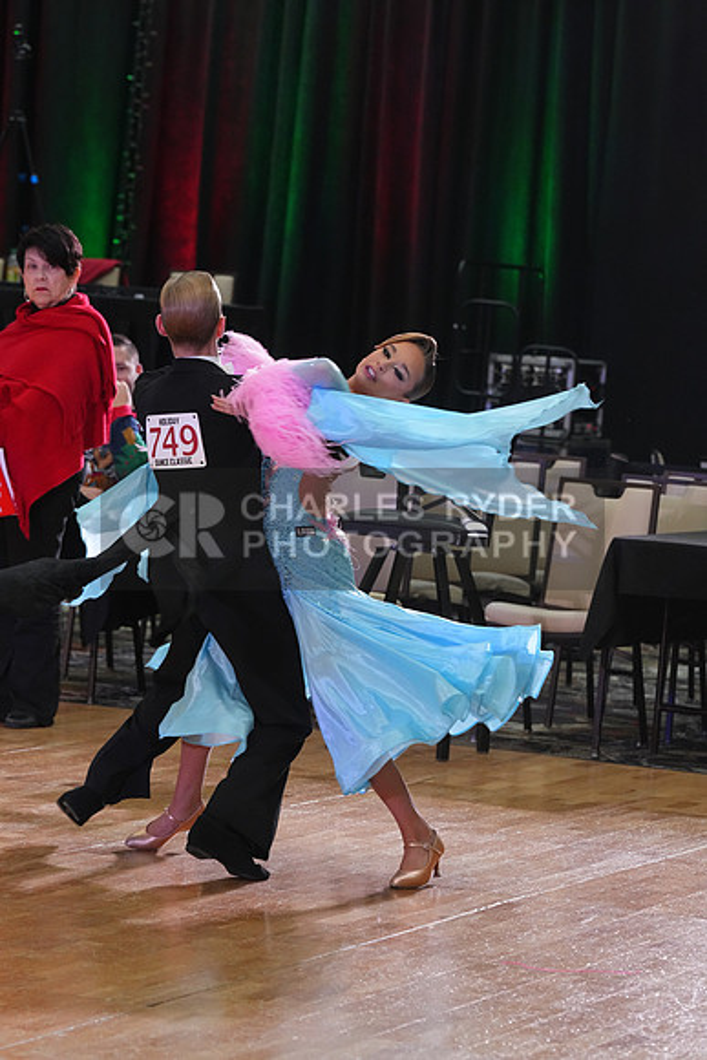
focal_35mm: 149
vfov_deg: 13.8
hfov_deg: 9.2
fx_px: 4386
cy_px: 530
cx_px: 354
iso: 4000
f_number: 5.6
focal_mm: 149
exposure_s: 1/250
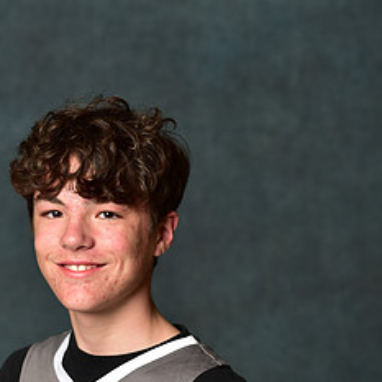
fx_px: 3970
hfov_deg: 5.5
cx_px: 89
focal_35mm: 318
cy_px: 433
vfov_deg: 5.5
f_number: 4.5
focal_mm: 150
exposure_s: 1/200
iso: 200
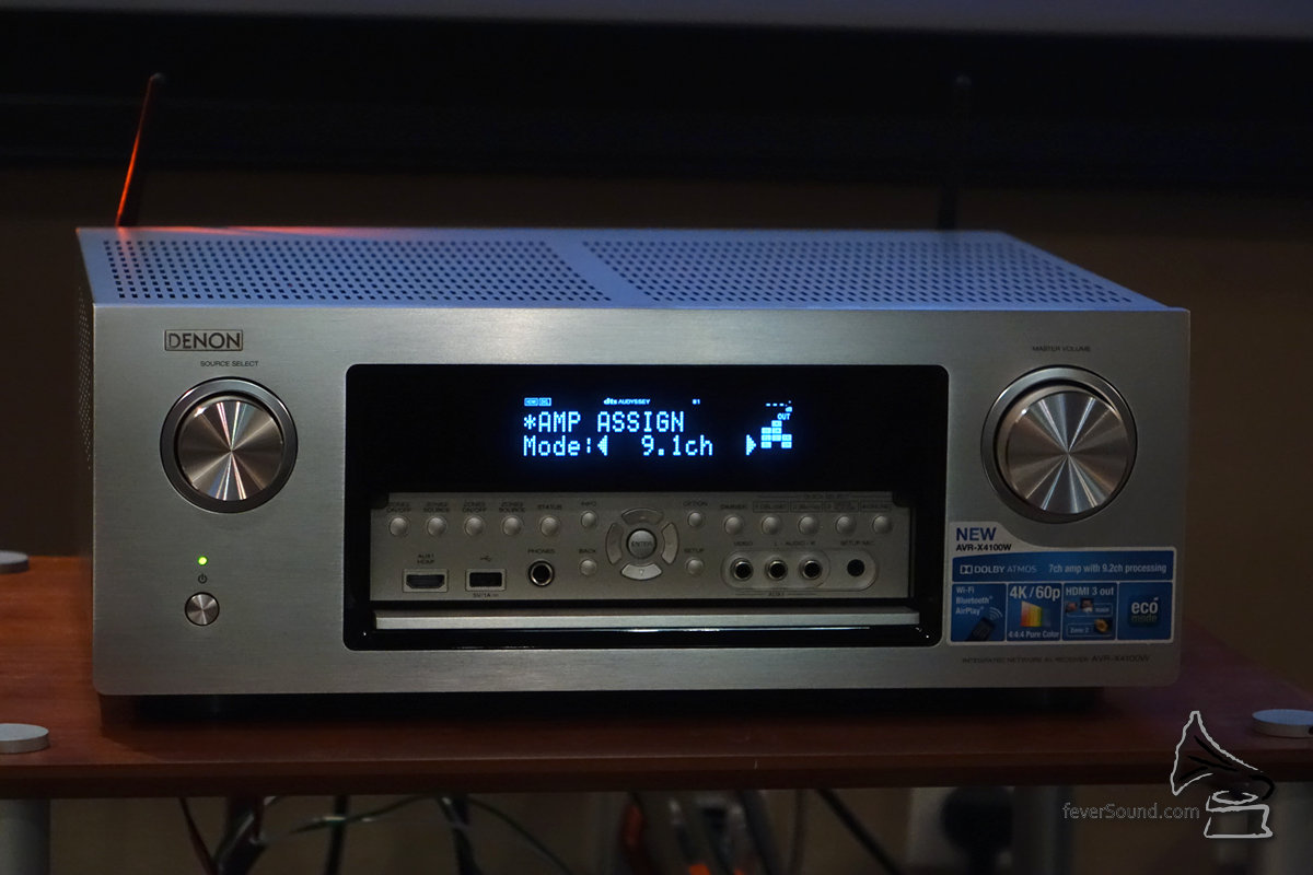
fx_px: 4668
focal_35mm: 128
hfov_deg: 16.0
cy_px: 438
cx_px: 656
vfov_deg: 10.7
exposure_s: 1/60
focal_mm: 47.05
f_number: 2.8
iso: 2000
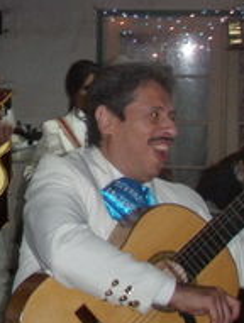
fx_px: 1190
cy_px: 39
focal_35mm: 127
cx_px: -97
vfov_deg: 15.3
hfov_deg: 11.3
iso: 250
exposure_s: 1/30
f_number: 3.5
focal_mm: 6.7
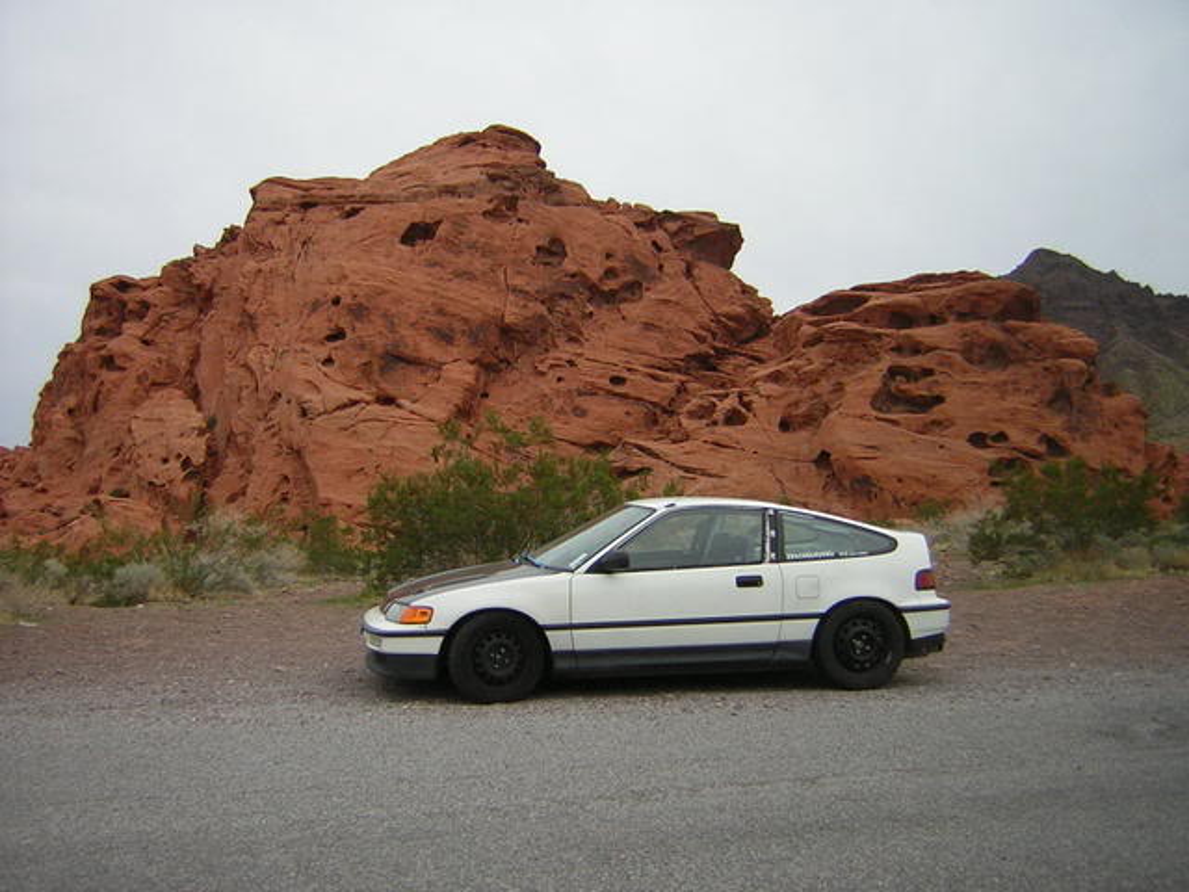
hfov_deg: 51.4
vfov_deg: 39.7
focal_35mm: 36
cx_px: 594
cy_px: 446
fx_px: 1237
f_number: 2.6
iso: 50
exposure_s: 1/178
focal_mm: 4.7
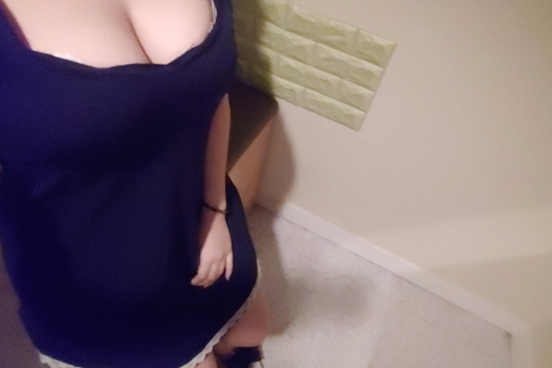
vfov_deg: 57.2
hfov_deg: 78.6
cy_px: 176
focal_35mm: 22
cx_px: 277
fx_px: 337
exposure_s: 1/8
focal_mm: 1.8
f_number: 2.2
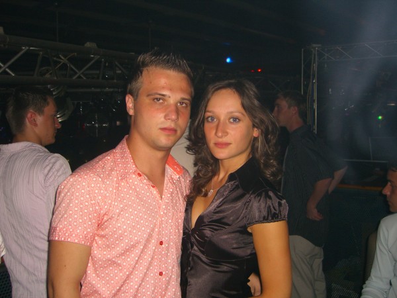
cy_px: 149
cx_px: 198
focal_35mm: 38
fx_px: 436
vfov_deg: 37.7
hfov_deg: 49.0
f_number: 2.8
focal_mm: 7.9
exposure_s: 1/60
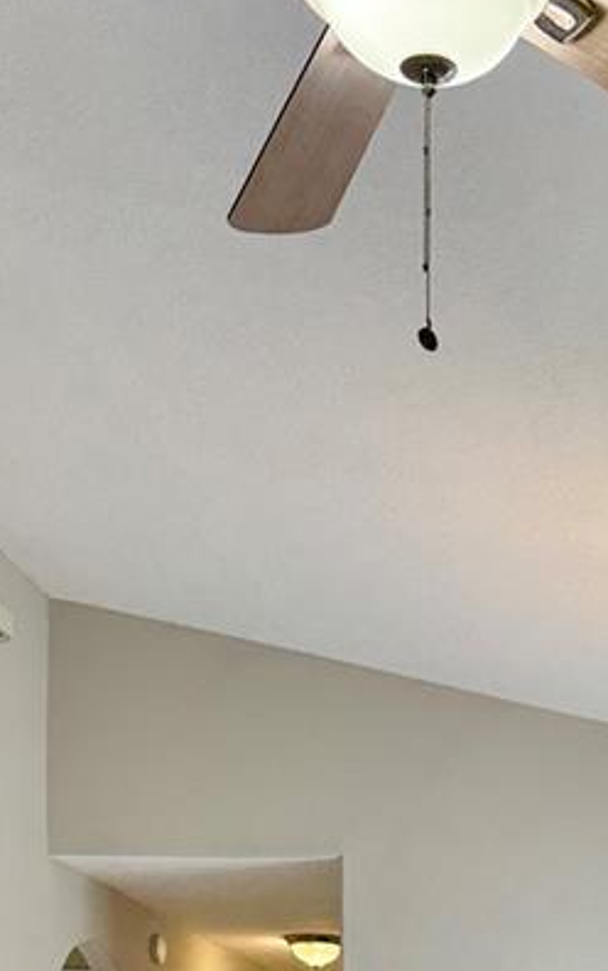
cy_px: 1209
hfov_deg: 16.1
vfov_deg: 24.0
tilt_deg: +0.2
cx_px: 780
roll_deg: -0.8
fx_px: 2038
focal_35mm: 77
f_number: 1.78
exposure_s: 1/142
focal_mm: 6.76
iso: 100
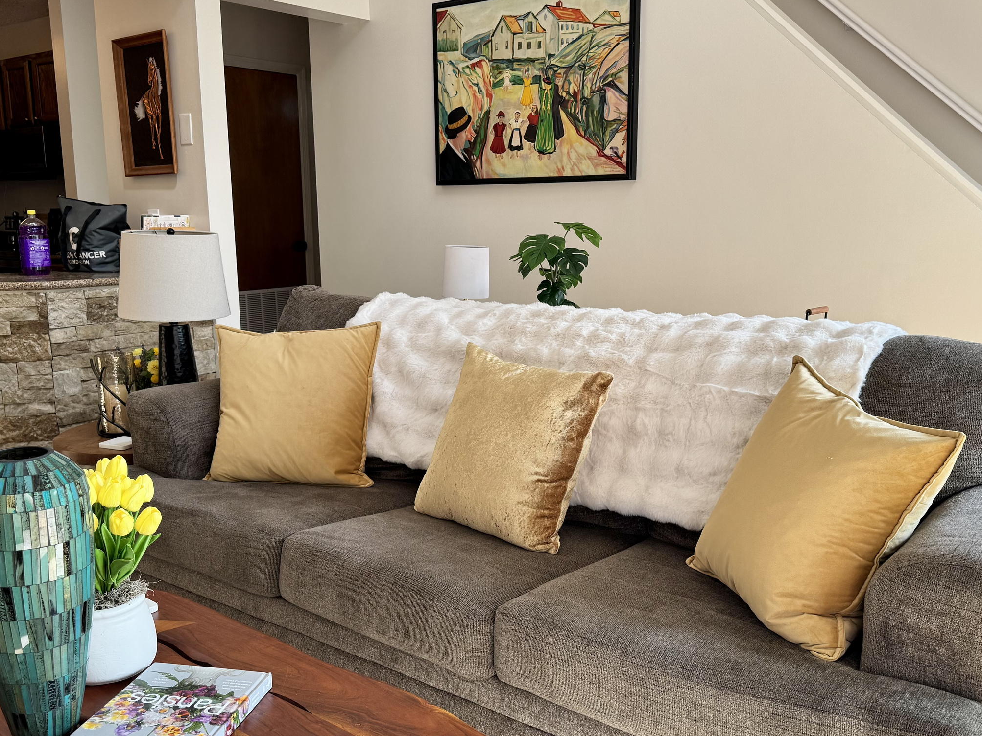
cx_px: 476
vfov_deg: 41.7
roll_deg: -0.3
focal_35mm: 34
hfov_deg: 53.9
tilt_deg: -12.5
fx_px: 965
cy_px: 406
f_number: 1.78
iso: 64
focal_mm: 6.76
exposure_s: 1/200
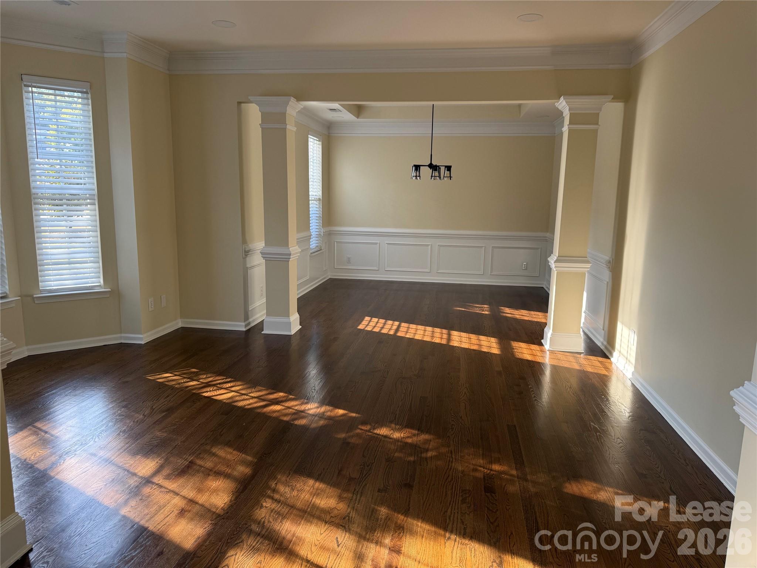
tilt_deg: -10.5
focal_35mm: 24
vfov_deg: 56.8
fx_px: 525
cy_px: 284
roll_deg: -0.9
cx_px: 378
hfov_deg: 71.6
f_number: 1.78
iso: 80
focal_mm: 6.76
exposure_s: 1/201
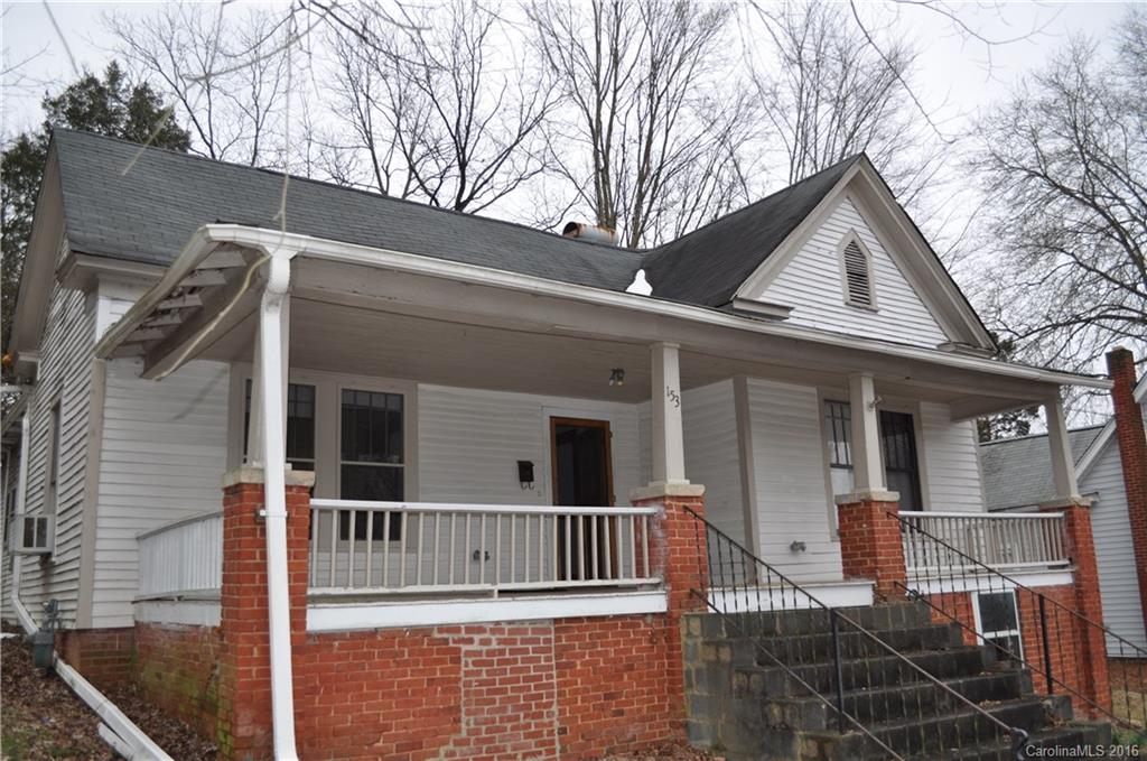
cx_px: 574
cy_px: 380
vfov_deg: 43.5
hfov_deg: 62.0
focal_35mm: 30
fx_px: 954
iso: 200
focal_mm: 20
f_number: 5
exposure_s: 1/200
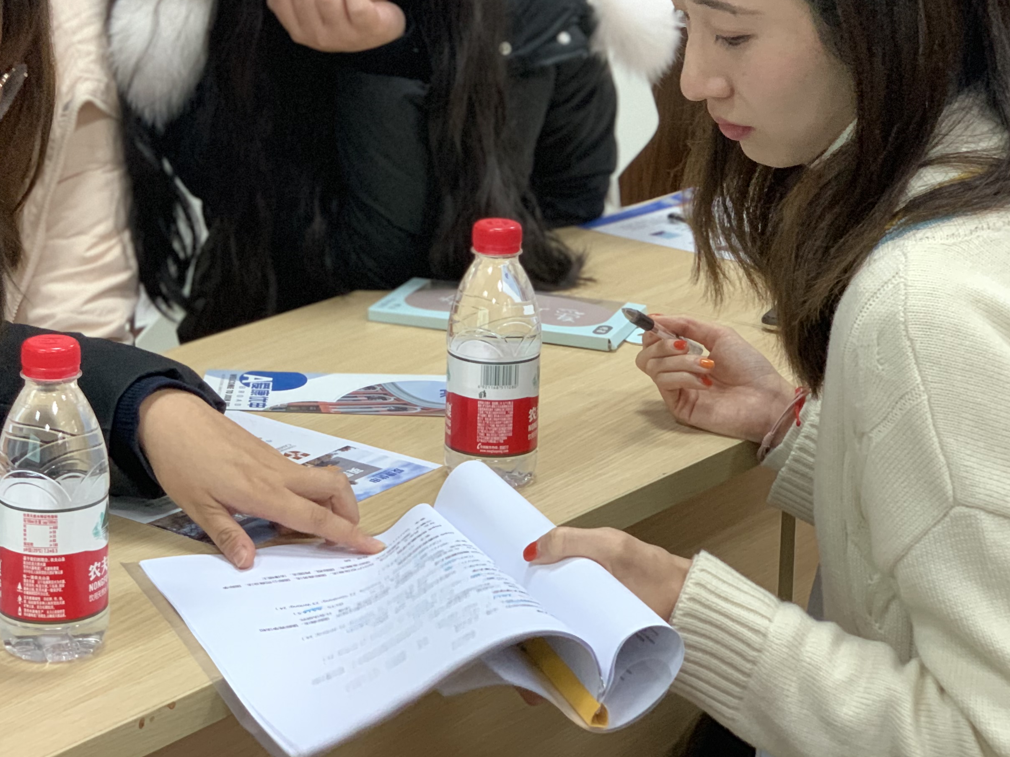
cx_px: 314
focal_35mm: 87
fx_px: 2538
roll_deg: -1.1
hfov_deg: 22.4
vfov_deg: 16.8
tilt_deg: -11.8
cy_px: 127
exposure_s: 1/33
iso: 320
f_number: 2.4
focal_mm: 6
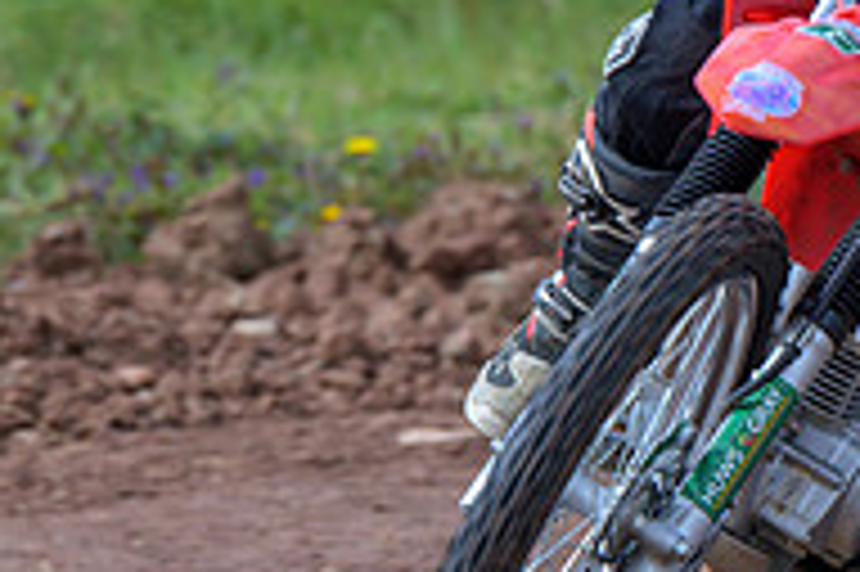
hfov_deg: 1.5
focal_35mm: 1342
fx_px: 32031
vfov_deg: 1.0
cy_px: 105
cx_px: 786
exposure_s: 1/400
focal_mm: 200
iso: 125
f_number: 5
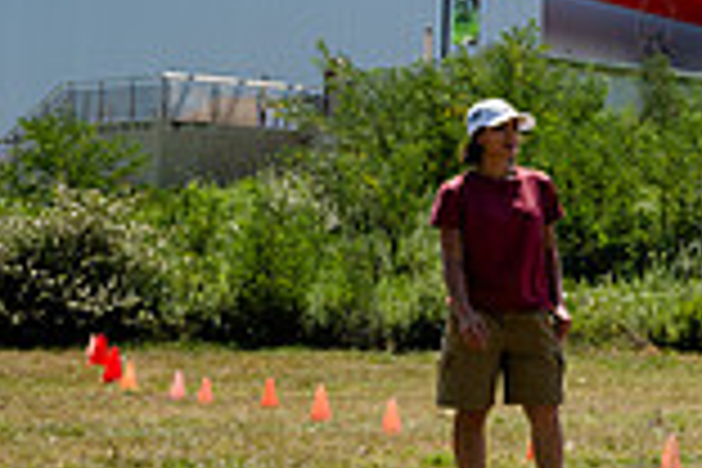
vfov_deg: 15.4
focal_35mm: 89
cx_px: 1233
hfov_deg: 18.4
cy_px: 268
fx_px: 1735
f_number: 4
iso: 320
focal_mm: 24
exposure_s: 1/2500
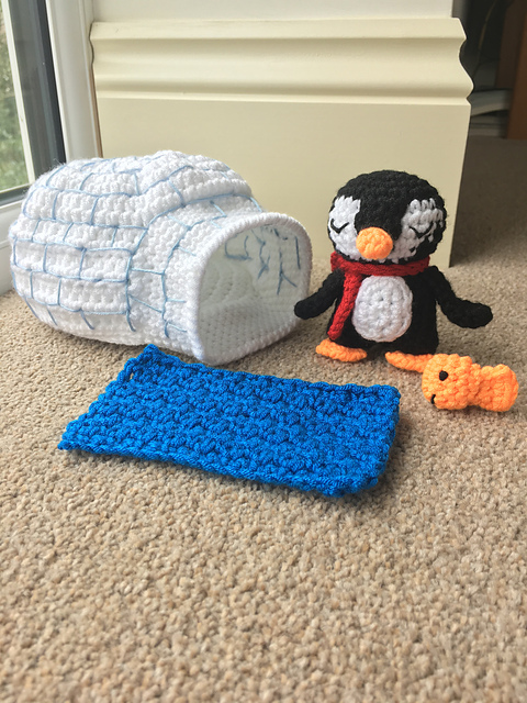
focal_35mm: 29
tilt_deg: -25.5
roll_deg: +0.1
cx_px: 264
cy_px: 352
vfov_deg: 61.7
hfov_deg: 48.2
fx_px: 589
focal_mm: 4.15
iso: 25
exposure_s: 1/100
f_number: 2.2
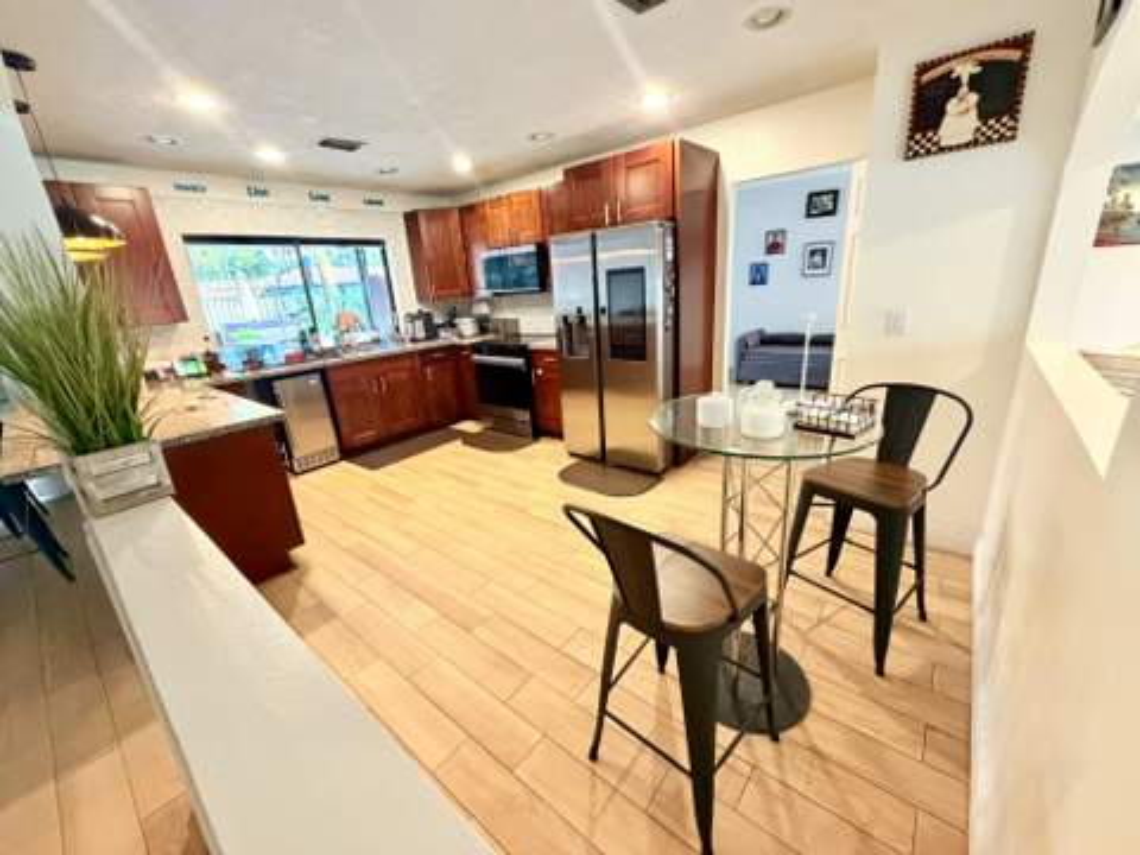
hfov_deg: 102.1
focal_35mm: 14
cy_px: 428
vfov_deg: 85.7
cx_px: 570
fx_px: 461
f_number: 2.2
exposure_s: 1/60
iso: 640
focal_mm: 2.22
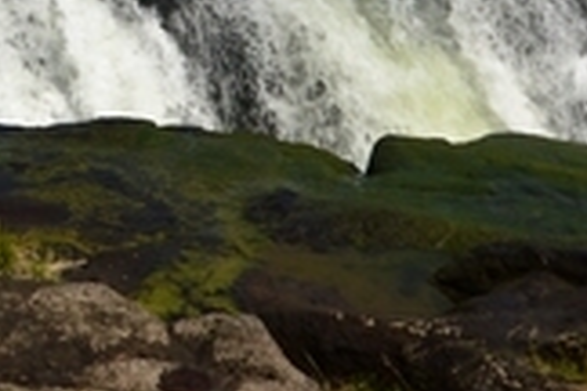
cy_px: -286
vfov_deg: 16.0
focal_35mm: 74
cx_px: -65
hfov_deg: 25.3
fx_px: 1207
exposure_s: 1/125
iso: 220
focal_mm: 10
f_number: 5.6
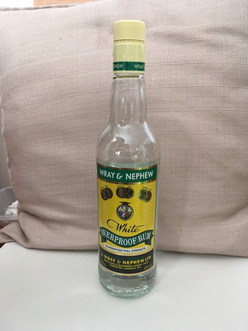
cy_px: 166
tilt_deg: -15.8
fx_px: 277
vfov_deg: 61.7
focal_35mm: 29
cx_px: 124
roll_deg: +2.1
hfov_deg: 48.2
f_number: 2.2
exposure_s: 1/33
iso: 125
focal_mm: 4.15
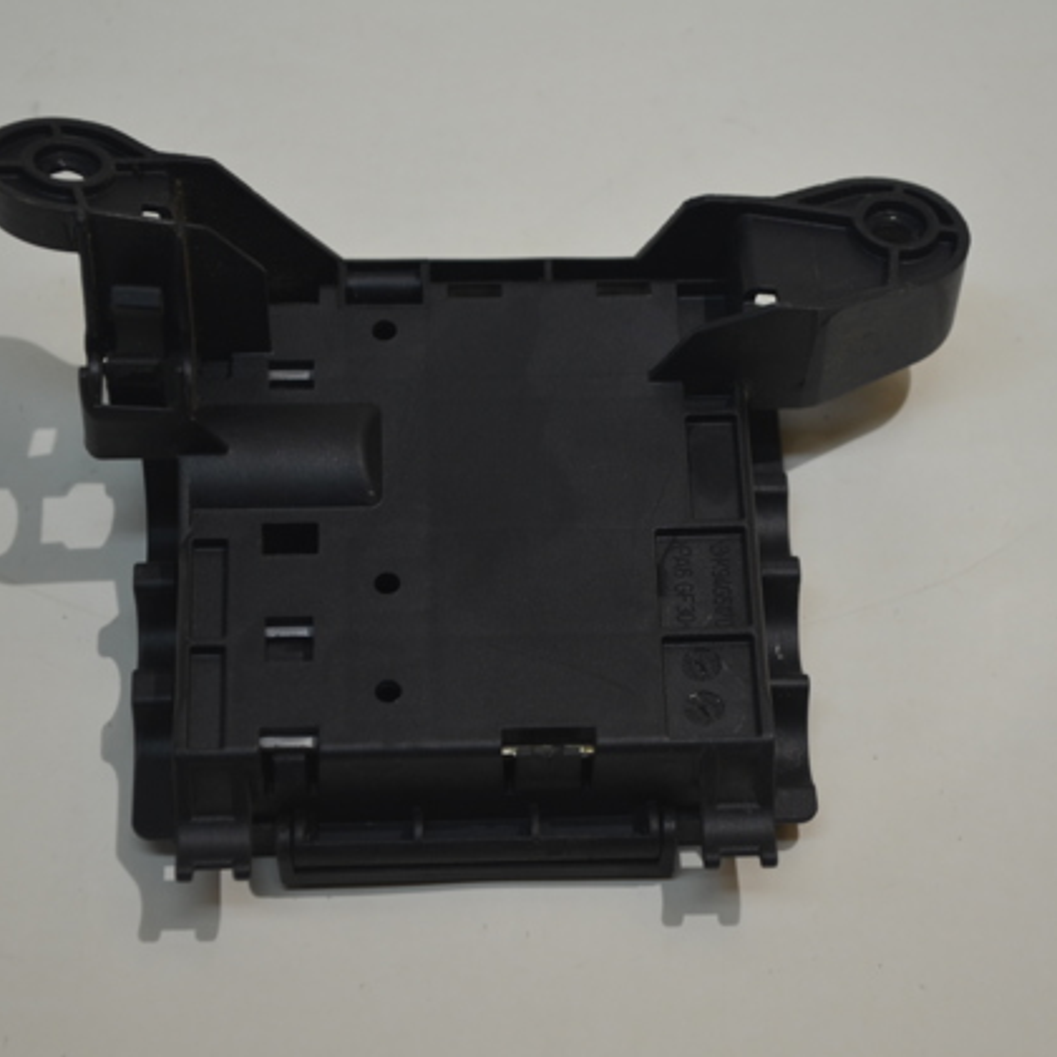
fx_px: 3684
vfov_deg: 16.3
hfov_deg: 16.3
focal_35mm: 107
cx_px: 581
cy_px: 527
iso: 400
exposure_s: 1/60
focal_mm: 55
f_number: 5.6
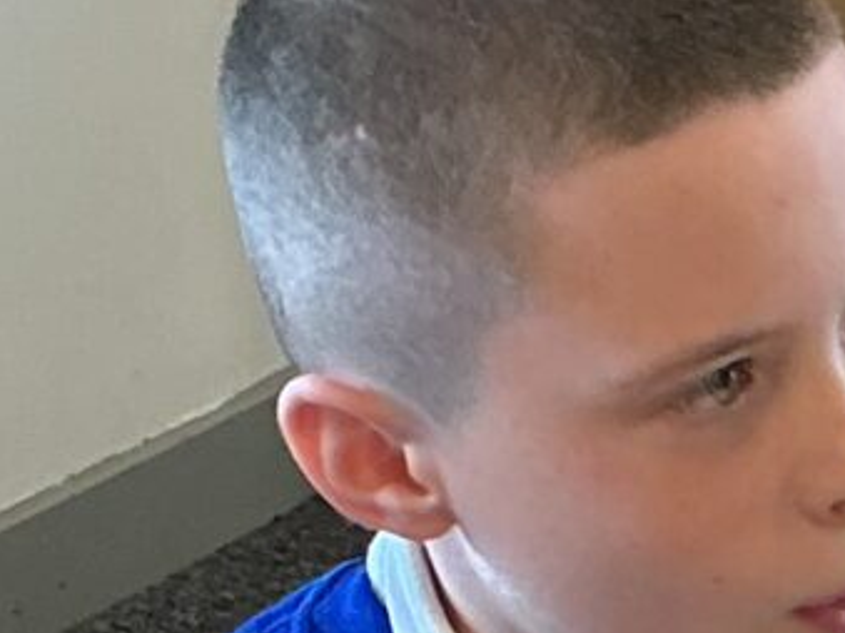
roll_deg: -1.6
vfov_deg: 6.5
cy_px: 1351
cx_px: 1112
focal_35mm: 219
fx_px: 5344
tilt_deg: -32.5
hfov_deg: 8.9
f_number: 1.8
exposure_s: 1/60
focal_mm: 3
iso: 64
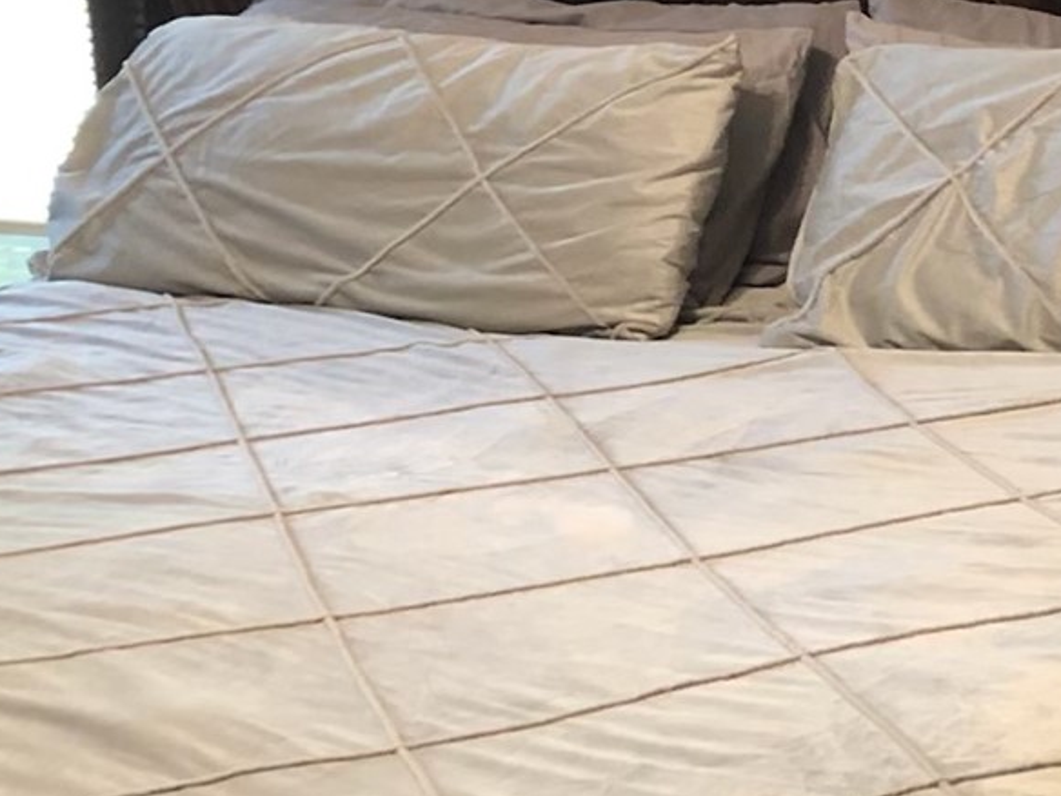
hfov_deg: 20.0
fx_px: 2820
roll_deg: +1.1
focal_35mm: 92
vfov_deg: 16.0
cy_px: 254
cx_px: 1281
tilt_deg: -11.2
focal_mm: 3.99
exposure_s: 1/15
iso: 64
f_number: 1.8
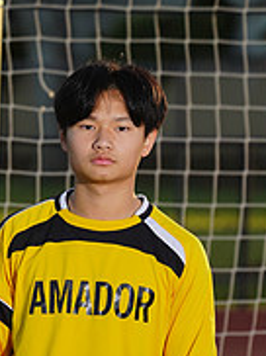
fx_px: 7887
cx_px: 17
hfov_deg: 1.9
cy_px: 450
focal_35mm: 768
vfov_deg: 2.6
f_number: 7.1
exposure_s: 1/200
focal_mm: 250
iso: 100
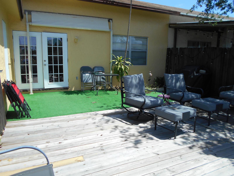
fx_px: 176
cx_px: 117
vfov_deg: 53.1
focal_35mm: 26
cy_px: 88
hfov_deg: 67.3
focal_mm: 4.6
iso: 80
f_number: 3.2
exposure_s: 1/1000
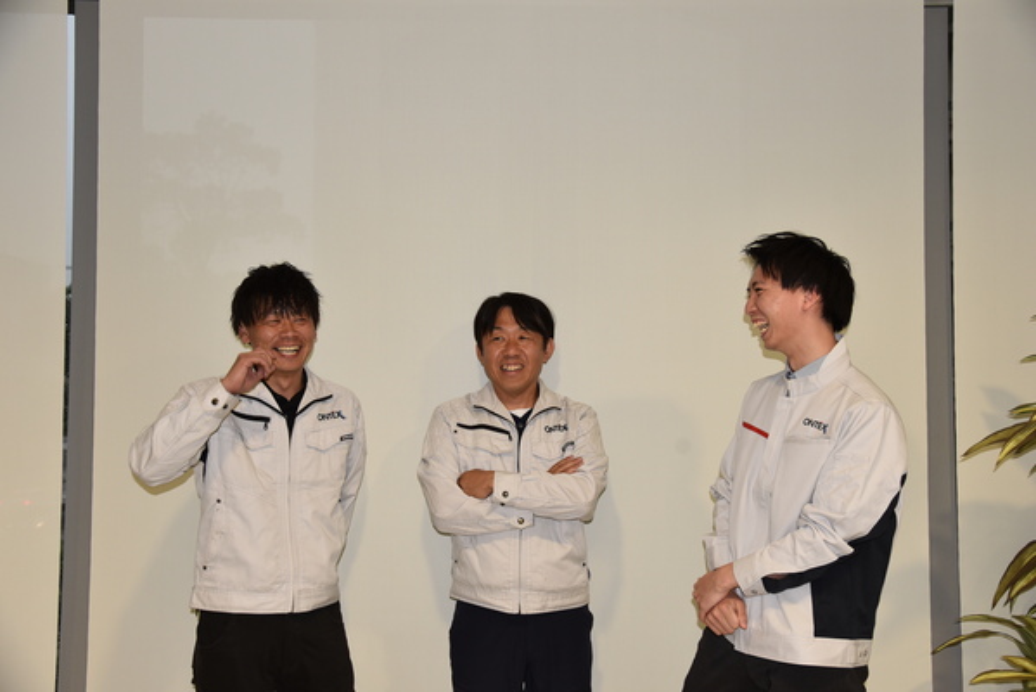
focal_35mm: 34
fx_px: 979
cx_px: 518
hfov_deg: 55.8
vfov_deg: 38.9
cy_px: 346
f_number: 5
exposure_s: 1/100
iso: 800
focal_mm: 34
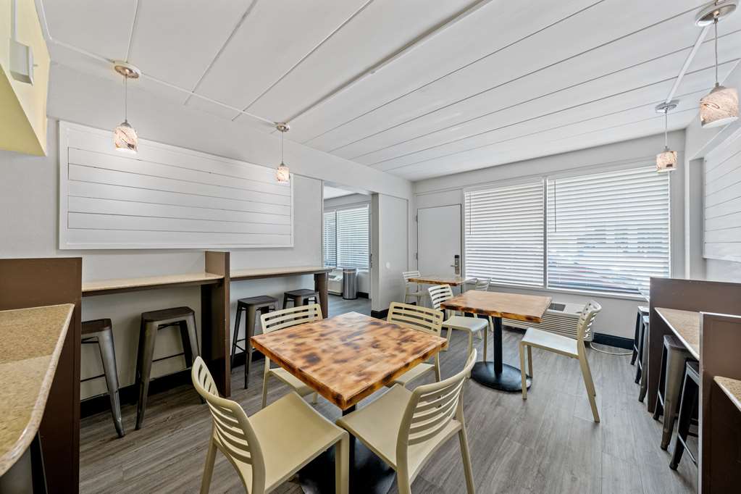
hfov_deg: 112.6
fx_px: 247
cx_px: 370
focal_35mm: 12
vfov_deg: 90.0
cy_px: 247
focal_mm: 12
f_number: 8
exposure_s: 1/2.5
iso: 250
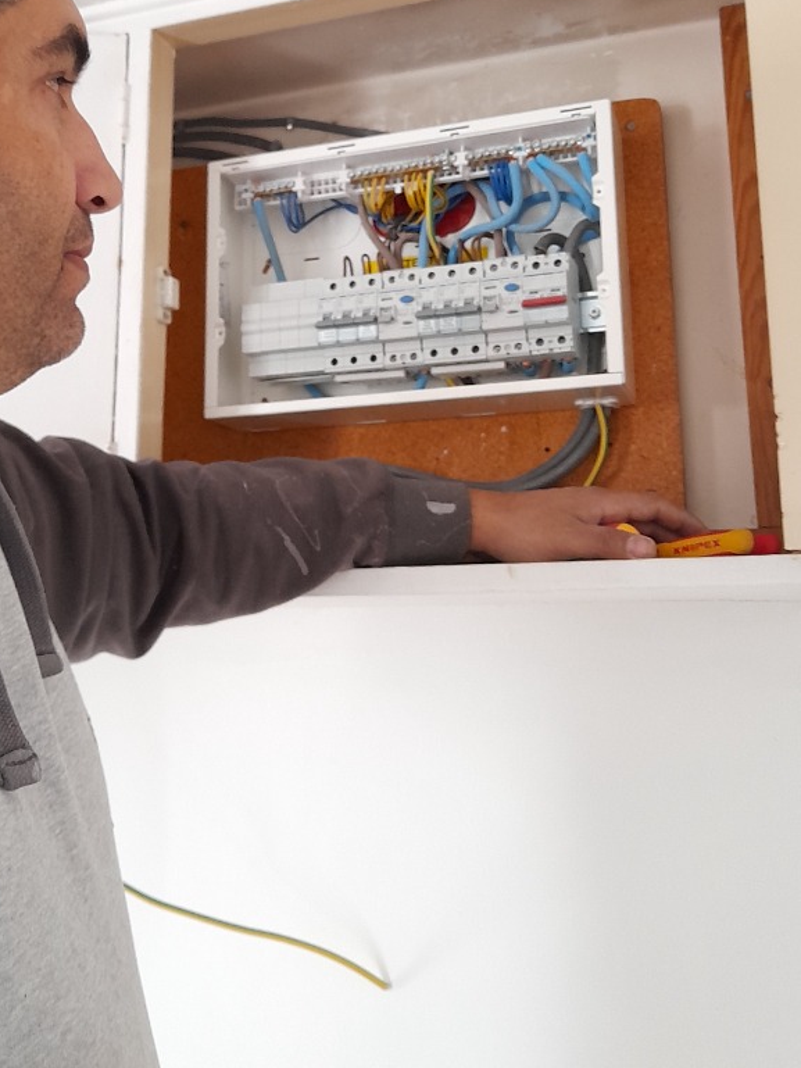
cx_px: 326
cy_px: 390
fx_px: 1203
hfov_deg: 36.7
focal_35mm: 39
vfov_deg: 47.4
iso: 400
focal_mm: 4.6
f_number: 2
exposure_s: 1/25
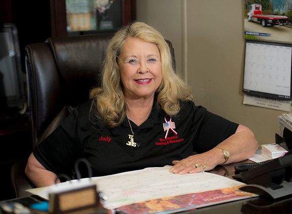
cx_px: 158
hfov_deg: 19.3
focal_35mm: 103
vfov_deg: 14.2
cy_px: 107
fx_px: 857
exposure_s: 1/80
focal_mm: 95
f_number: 2.8
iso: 400
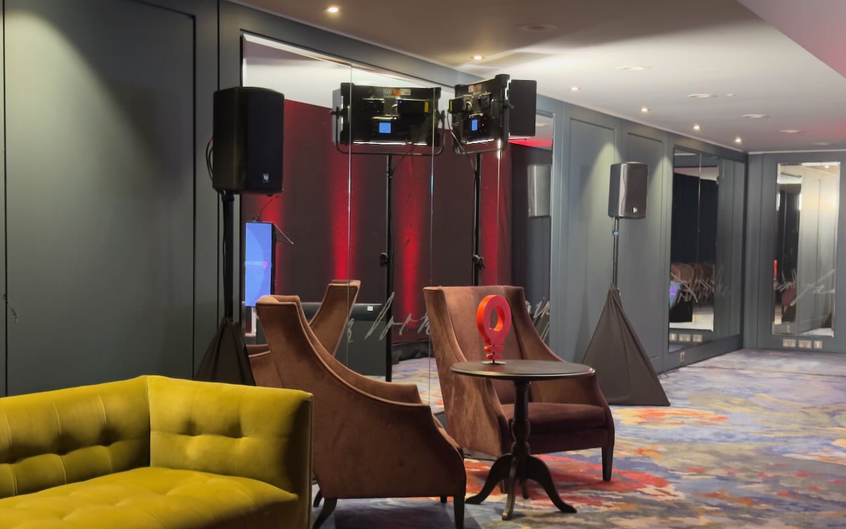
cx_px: 423
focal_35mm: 51
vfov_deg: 25.3
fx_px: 1176
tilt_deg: -2.2
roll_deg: -0.8
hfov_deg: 39.6
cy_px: 289
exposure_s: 1/33
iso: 500
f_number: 1.78
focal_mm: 6.76
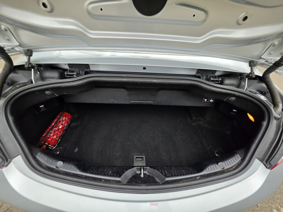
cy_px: 106
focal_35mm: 13
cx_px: 142
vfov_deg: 89.9
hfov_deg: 106.2
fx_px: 106
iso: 64
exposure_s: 1/359
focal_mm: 2.2
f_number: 1.9
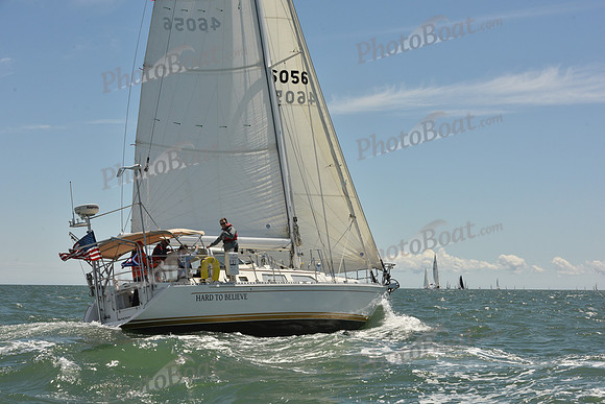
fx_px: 1177
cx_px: 302
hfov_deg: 28.8
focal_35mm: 70
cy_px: 202
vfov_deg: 19.5
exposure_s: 1/800
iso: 320
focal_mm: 70
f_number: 13
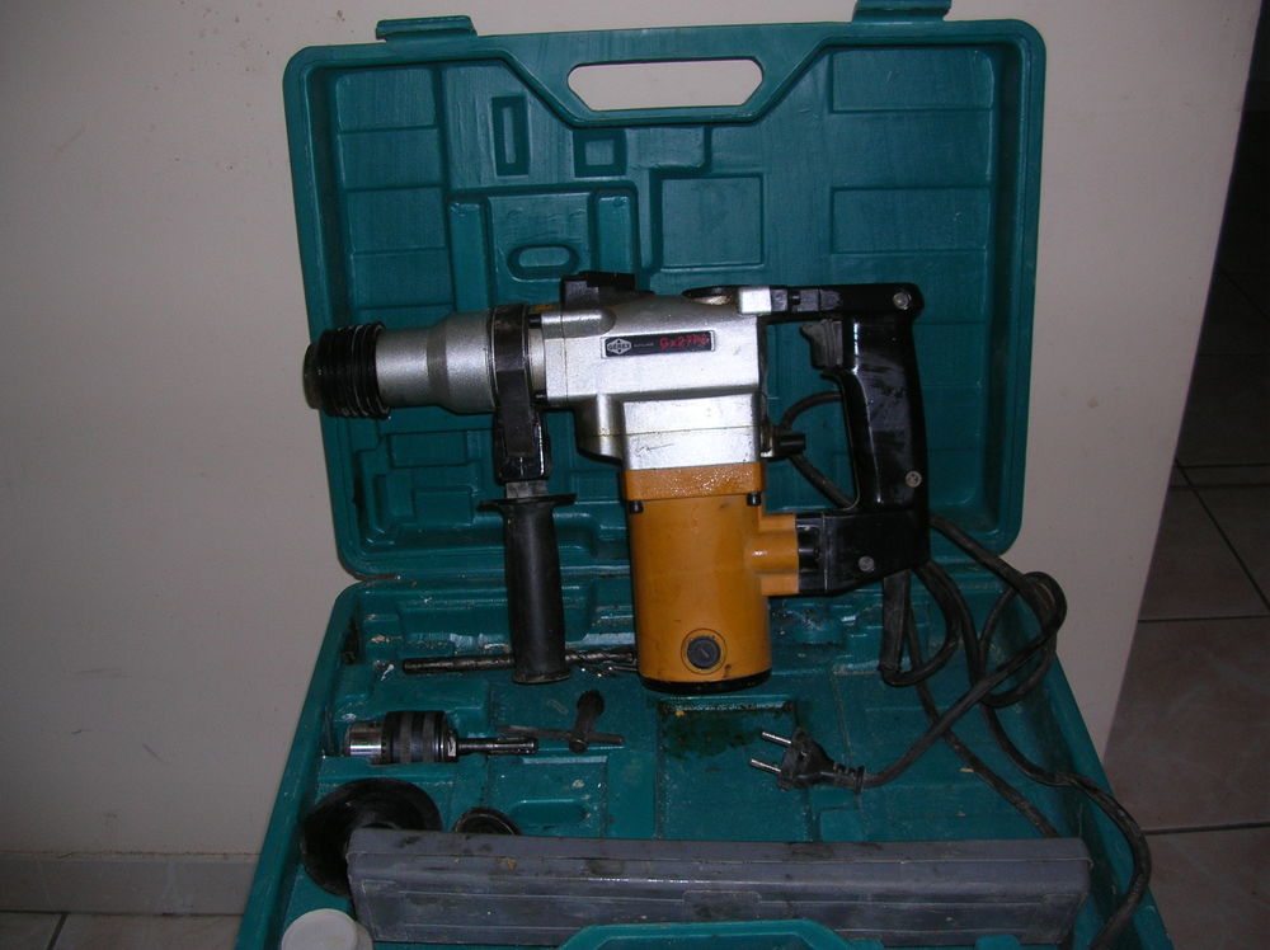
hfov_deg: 52.7
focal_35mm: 35
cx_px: 635
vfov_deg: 40.6
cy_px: 475
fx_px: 1283
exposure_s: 1/60.1
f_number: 2.8
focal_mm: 5.8
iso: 50
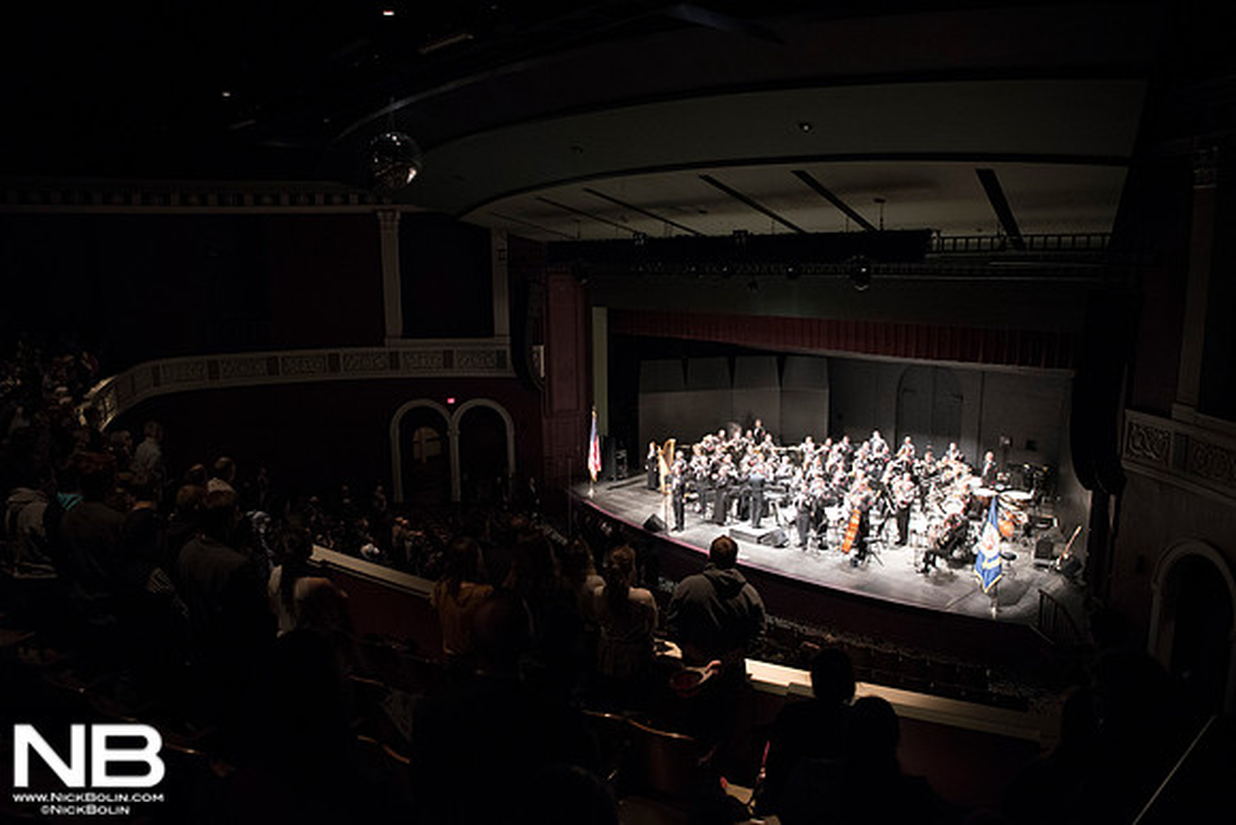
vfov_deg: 53.2
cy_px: 412
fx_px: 824
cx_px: 618
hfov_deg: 73.7
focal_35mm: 24
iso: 4000
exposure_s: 1/125
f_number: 2.8
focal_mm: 24
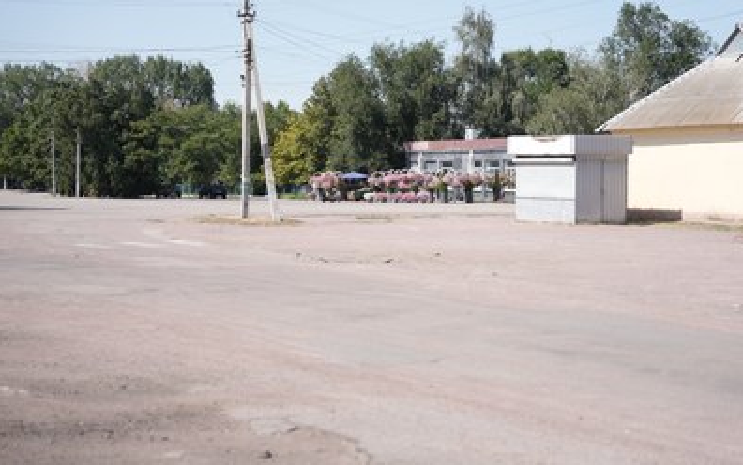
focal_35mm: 72
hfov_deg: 28.6
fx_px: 1459
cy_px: 220
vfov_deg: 18.1
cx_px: 370
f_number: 2.8
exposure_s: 1/1250
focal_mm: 70
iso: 100
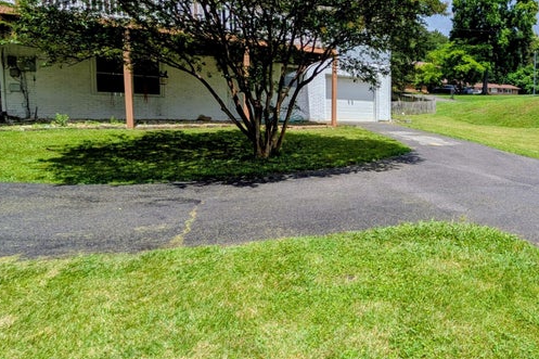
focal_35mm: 25
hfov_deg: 66.5
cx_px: 413
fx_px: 374
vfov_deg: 51.0
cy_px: 149
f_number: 2.2
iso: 44
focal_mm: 1.85
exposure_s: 1/2294
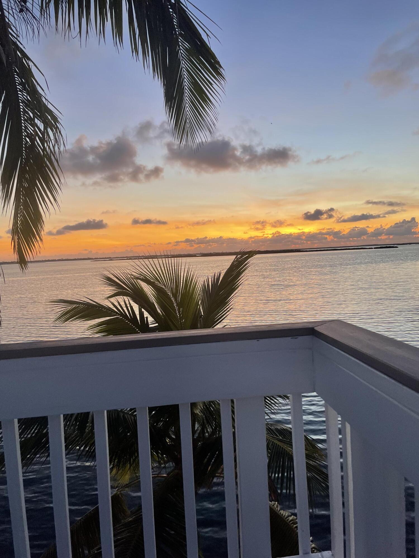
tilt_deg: -3.0
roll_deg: +3.6
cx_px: 210
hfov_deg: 53.1
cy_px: 279
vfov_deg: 67.3
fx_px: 420
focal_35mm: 26
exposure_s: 1/121
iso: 100
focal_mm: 4.2
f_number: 1.6
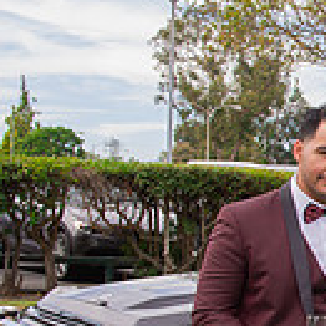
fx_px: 1161
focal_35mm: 109
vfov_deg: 15.7
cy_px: 311
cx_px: 582
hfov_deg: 14.2
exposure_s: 1/250
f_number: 8
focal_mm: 29
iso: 400
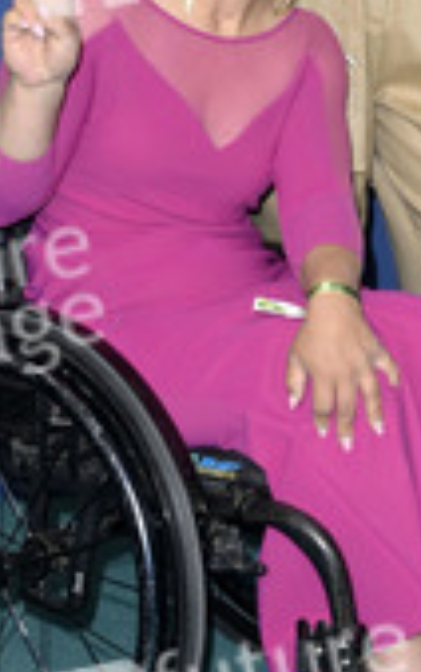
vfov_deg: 19.4
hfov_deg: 12.3
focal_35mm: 106
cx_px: 334
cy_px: 123
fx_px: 1941
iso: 800
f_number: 5.6
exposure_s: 1/250
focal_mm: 44
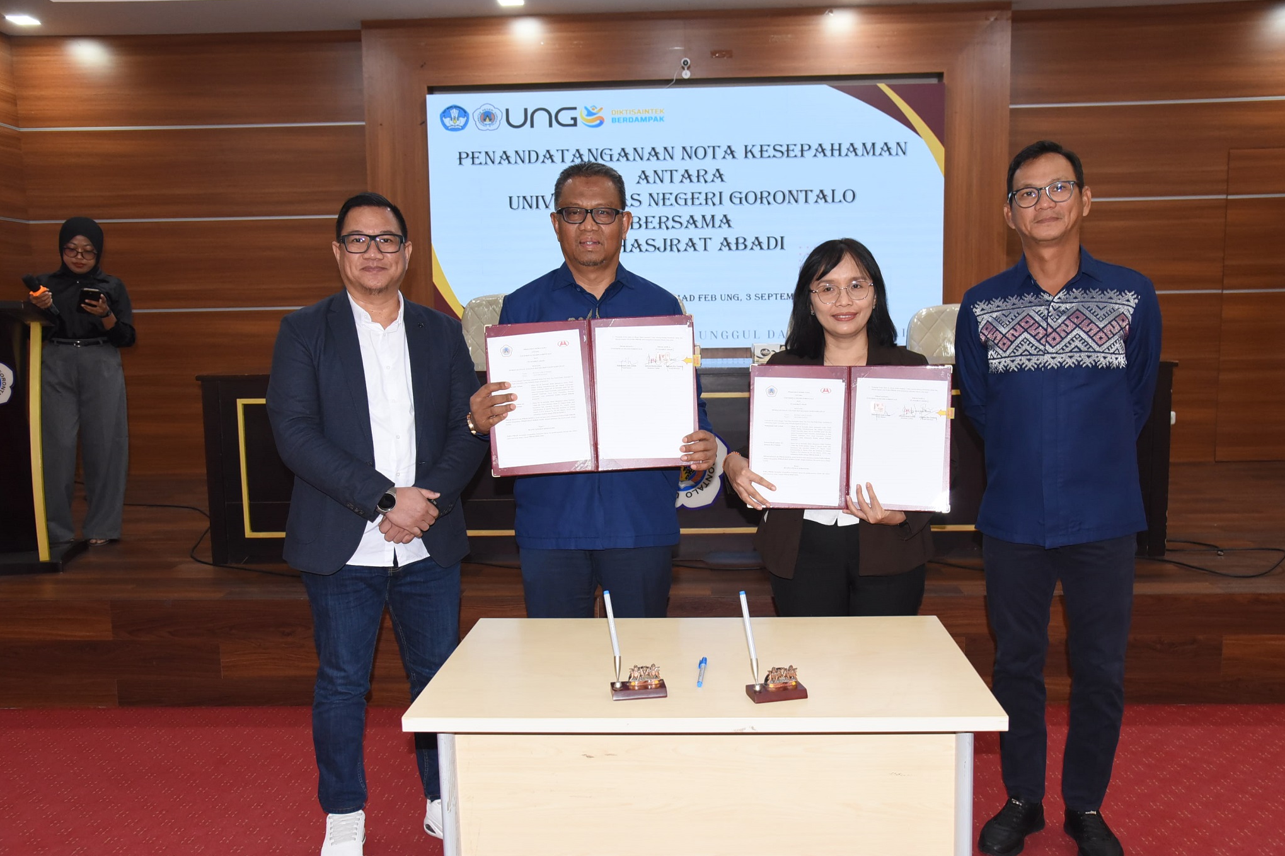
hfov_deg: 60.3
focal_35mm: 31
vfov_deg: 42.3
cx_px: 653
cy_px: 419
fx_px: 1106
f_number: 5
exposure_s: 1/200
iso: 2500
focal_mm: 30
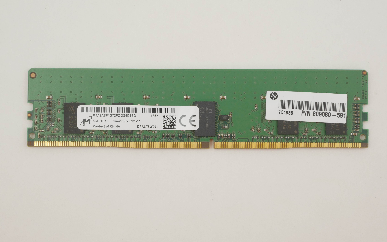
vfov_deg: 20.0
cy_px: 113
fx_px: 686
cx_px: 196
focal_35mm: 65
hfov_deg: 31.5
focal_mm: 30
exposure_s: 1/160
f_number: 6.3
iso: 800
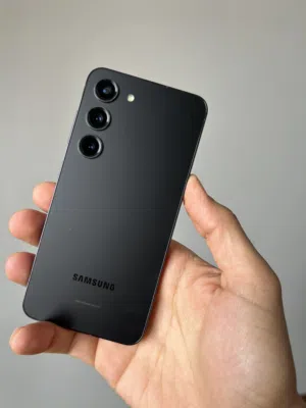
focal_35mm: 26
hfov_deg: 53.1
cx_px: 153
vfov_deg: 67.3
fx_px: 306
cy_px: 204
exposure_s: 1/100
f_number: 1.5
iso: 50
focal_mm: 5.7
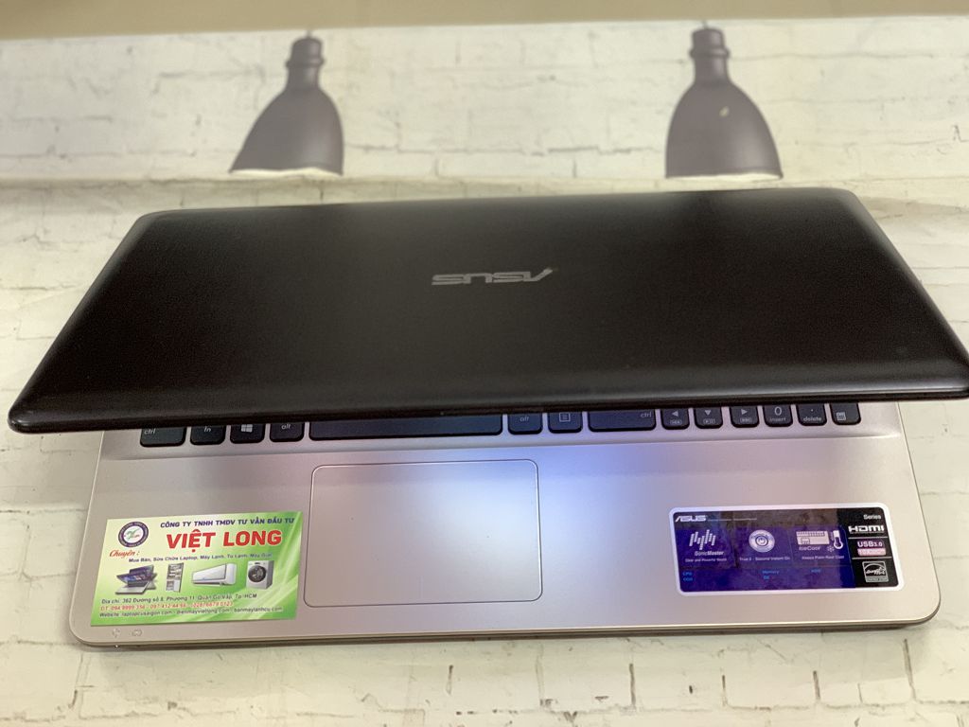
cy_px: 364
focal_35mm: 52
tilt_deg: -51.4
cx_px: 484
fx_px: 1456
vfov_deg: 28.0
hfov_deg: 36.8
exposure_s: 1/40
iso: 320
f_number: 2.4
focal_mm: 6
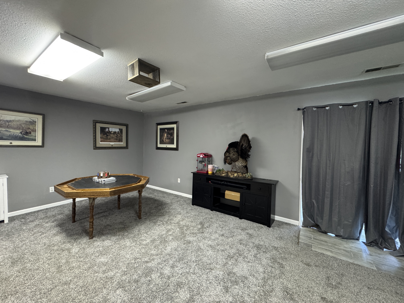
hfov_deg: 102.1
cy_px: 152
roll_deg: -1.4
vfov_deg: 85.7
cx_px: 202
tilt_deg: -2.4
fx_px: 163
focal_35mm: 14
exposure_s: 1/60
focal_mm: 2.22
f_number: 2.2
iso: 500
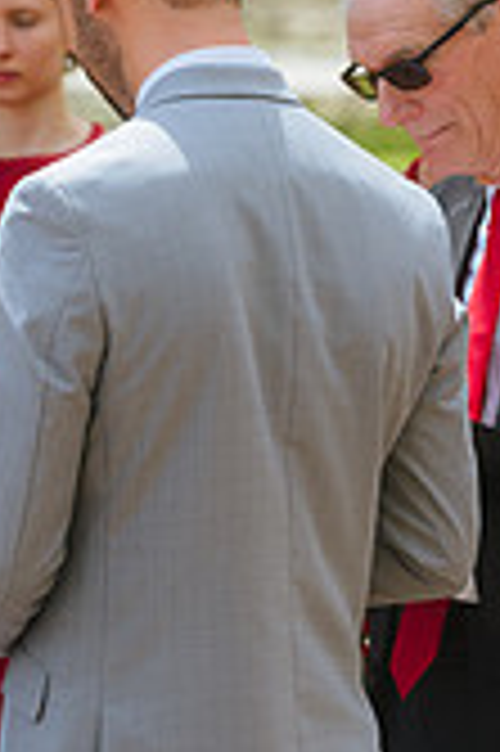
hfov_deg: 2.8
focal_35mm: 486
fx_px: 10145
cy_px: 482
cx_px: -45
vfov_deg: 4.2
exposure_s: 1/320
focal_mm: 180
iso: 200
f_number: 4
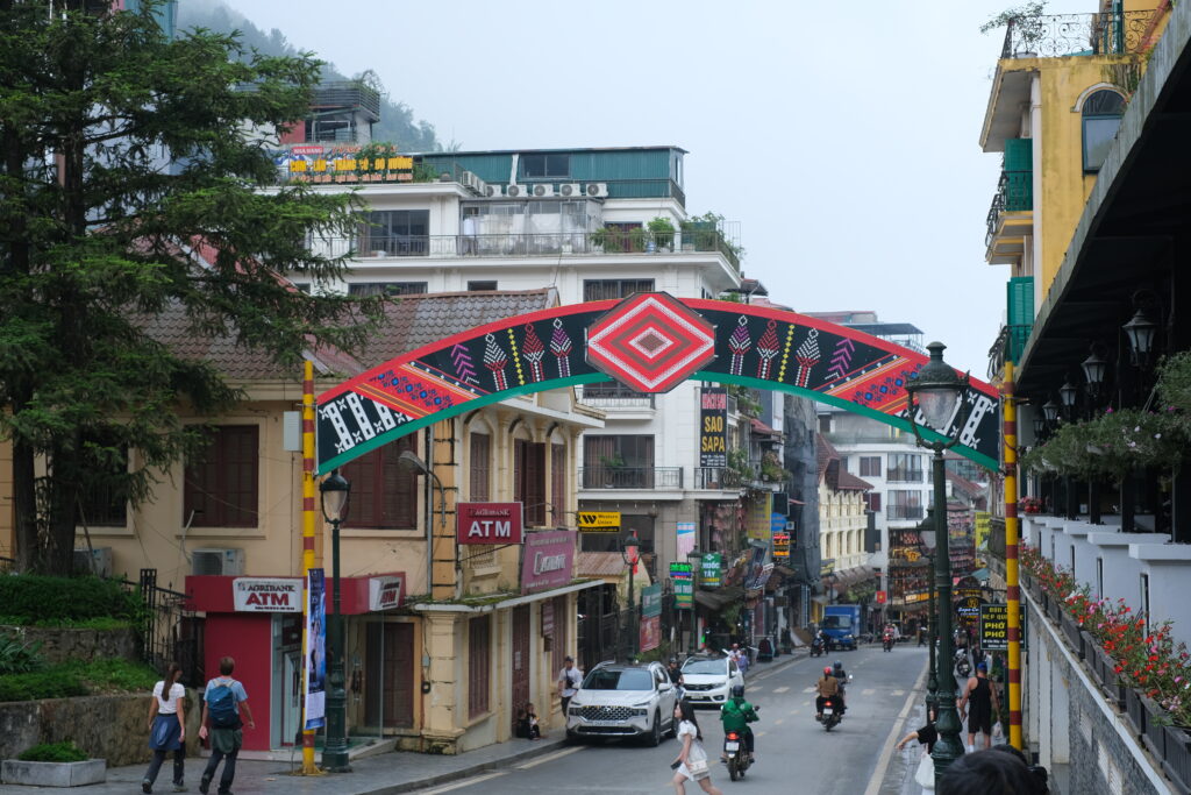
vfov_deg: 25.5
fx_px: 1754
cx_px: 596
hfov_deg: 37.5
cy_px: 398
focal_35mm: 53
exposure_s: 1/600
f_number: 4.5
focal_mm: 35
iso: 320
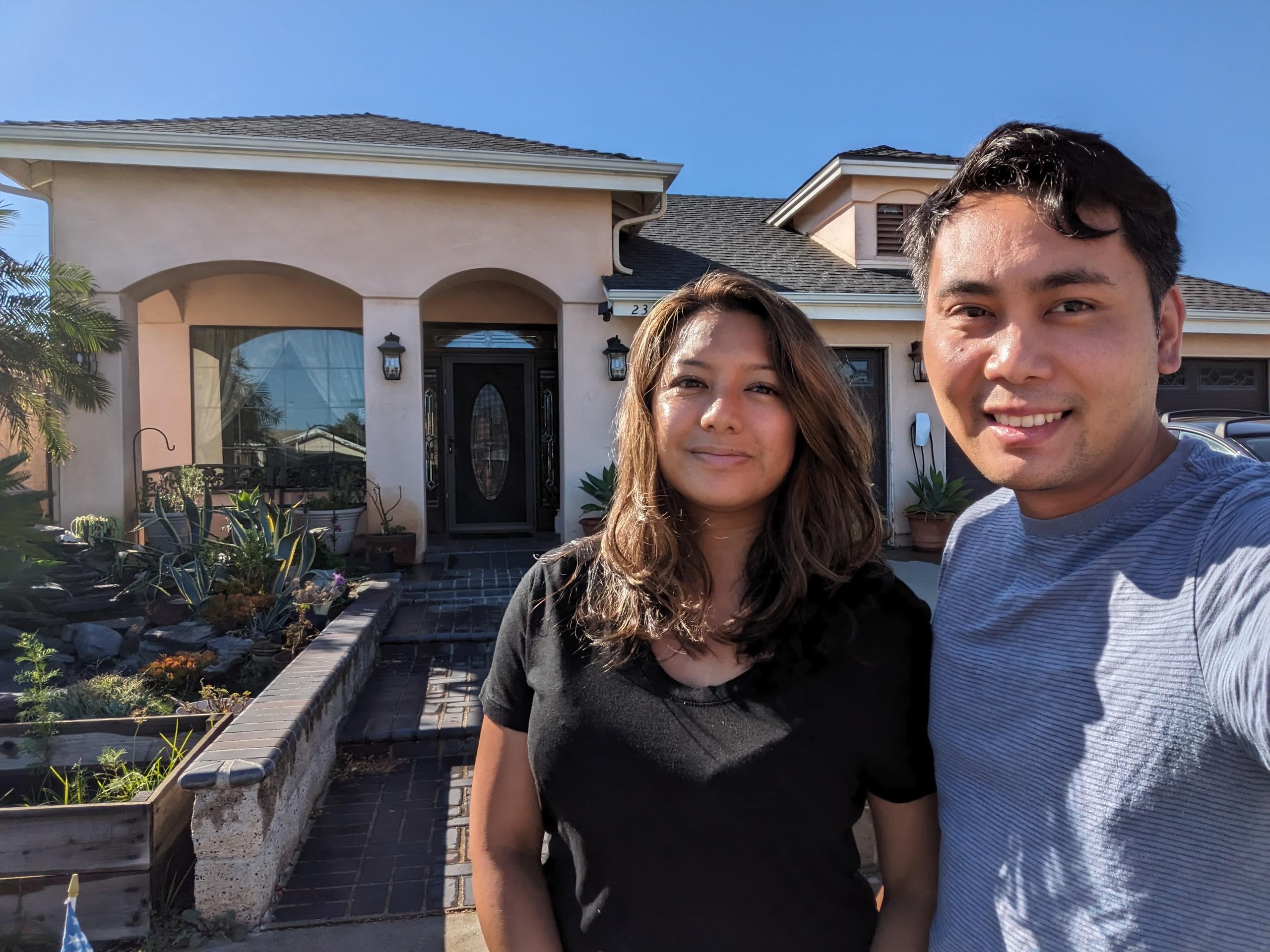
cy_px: 476
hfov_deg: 71.6
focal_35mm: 24
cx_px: 635
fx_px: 881
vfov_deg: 56.8
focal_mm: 2.5
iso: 37
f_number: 2
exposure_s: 1/2024
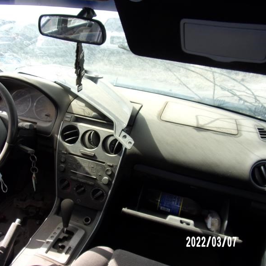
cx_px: 108
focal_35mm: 29
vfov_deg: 55.6
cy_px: 136
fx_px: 252
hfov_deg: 55.3
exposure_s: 1/340
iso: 80
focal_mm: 4.3
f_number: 3.3
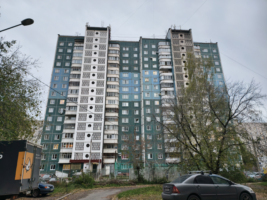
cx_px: 134
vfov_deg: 58.9
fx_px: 177
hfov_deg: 73.9
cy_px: 100
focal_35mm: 23
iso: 106
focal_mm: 6.54
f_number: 1.57
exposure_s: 1/100
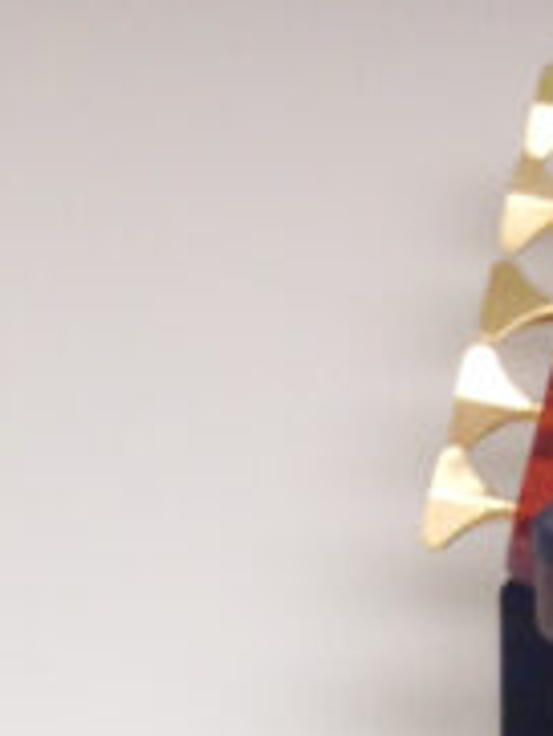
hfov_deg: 7.8
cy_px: 2017
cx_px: -203
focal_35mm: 187
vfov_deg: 9.0
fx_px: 3978
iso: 50
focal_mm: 4.12
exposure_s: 1/30
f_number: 2.4
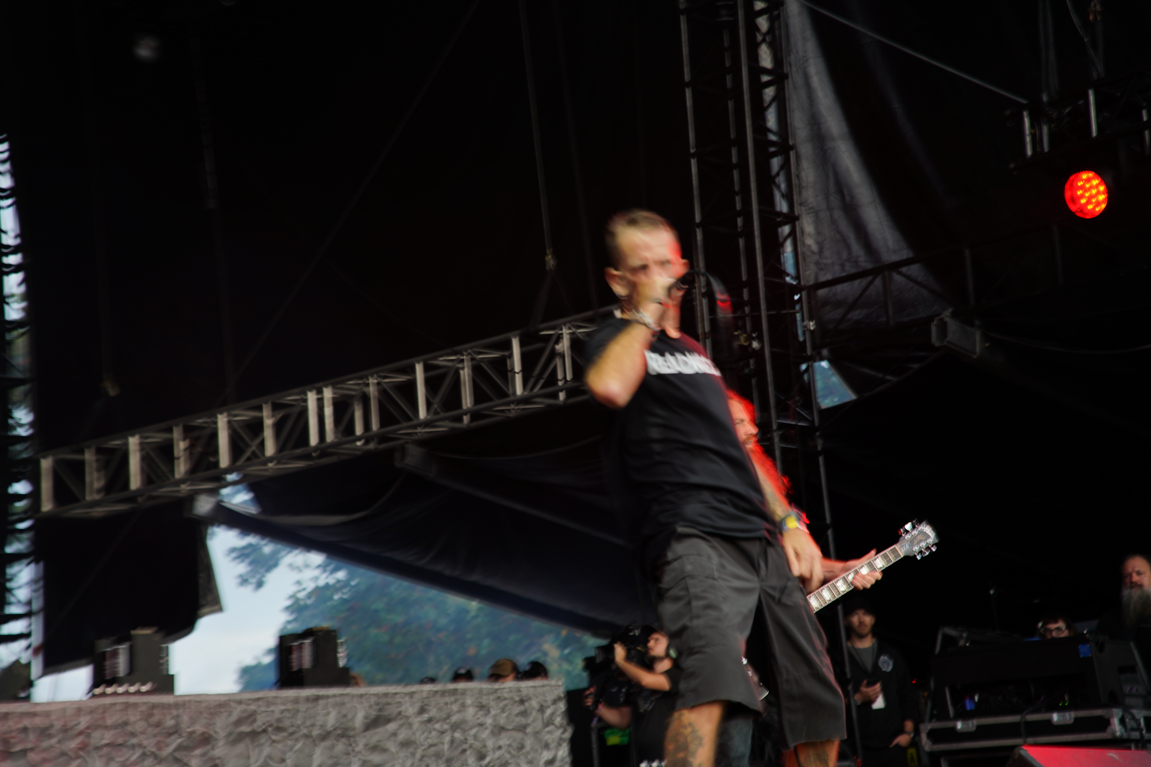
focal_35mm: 77
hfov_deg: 26.3
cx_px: 576
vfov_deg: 17.7
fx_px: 2462
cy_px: 384
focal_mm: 77
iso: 100
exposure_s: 1/40
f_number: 4.5
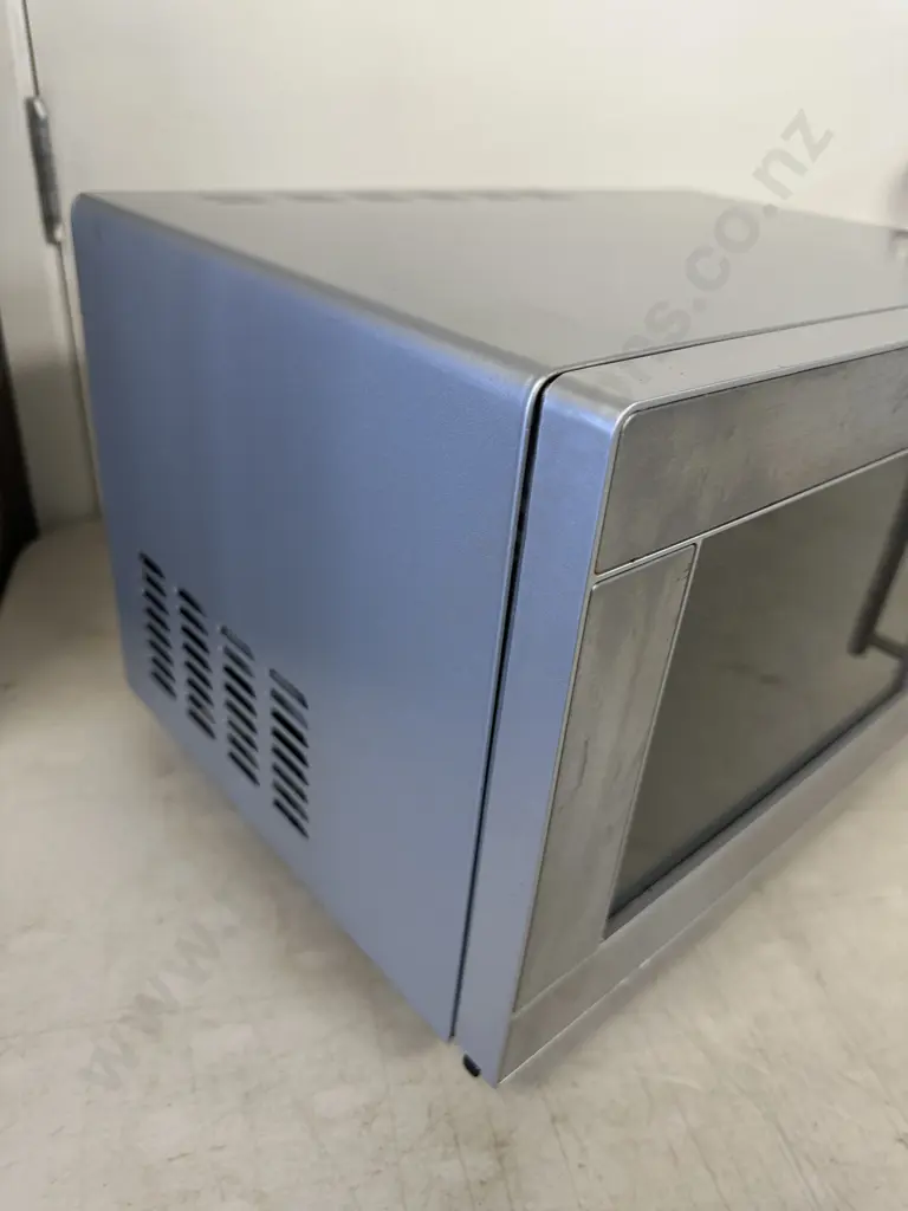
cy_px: 606
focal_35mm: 24
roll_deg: -6.2
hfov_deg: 56.8
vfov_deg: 71.6
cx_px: 454
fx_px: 839
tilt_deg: -30.4
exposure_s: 1/100
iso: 200
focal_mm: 6.86
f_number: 1.78
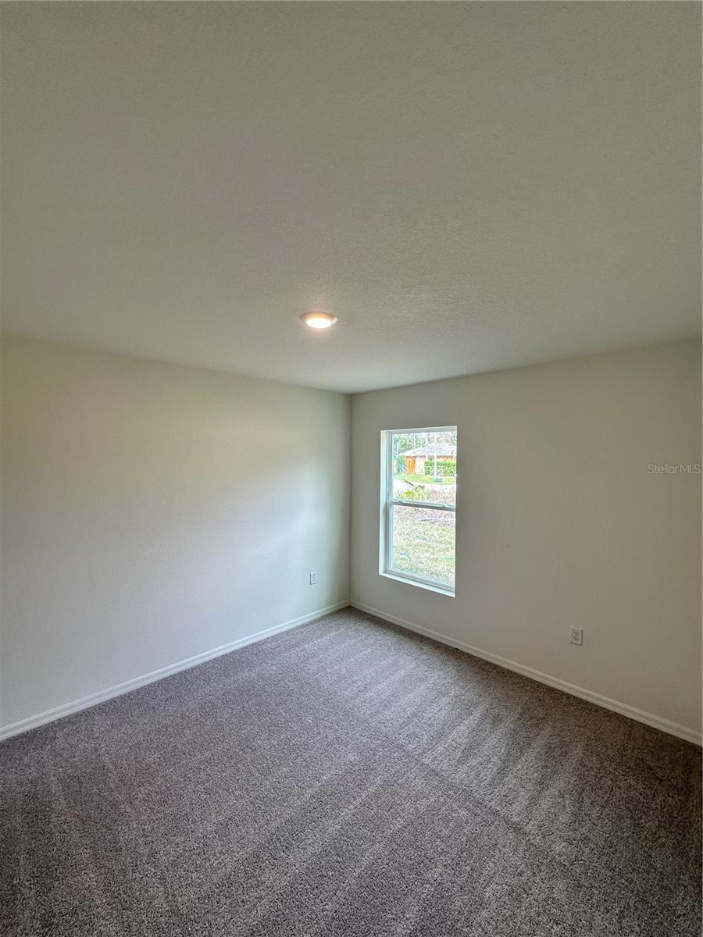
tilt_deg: -0.9
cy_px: 468
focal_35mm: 14
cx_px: 352
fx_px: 379
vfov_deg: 102.1
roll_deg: -1.1
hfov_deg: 85.7
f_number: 2.2
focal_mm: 2.22
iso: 64
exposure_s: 1/120
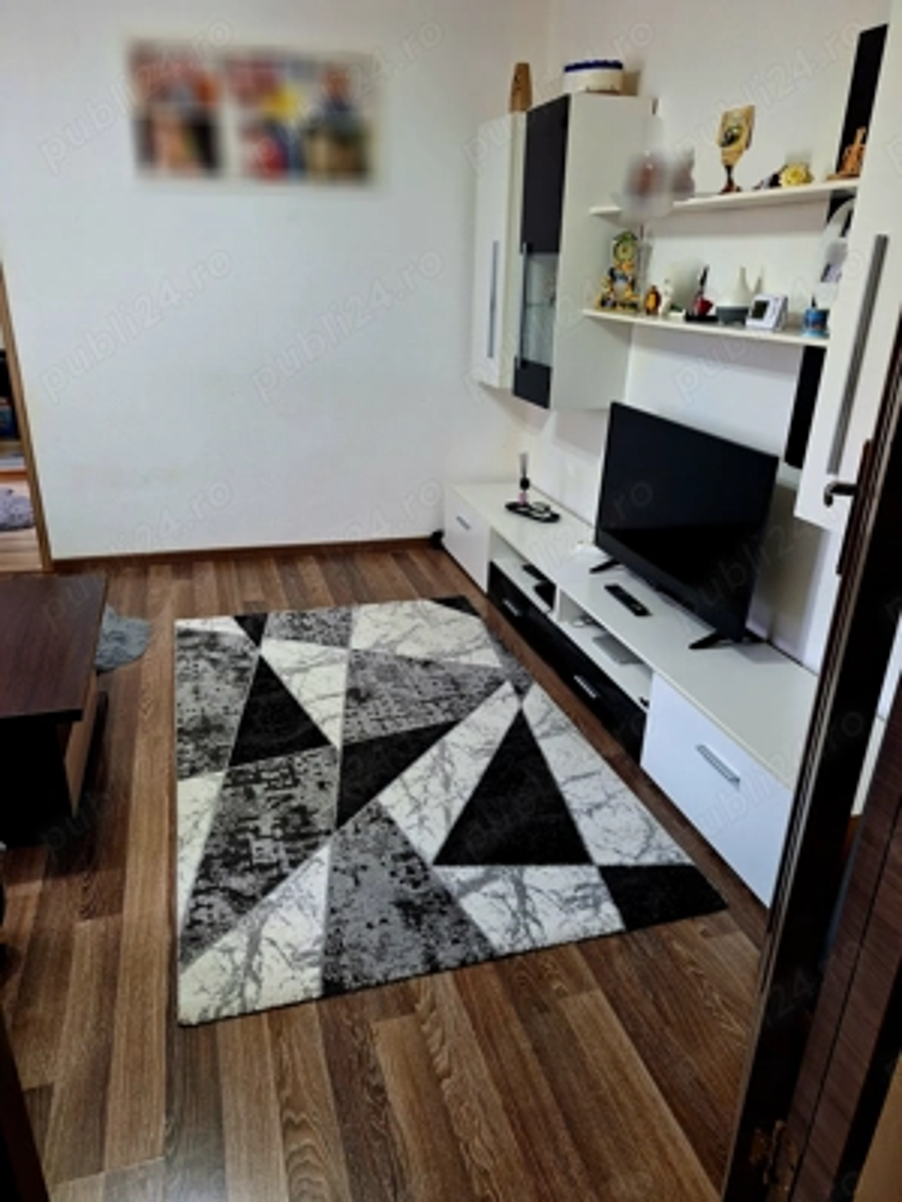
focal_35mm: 23
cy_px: 601
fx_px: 799
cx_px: 451
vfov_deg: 73.9
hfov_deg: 58.9
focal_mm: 5.54
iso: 160
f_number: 1.8
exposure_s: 1/50
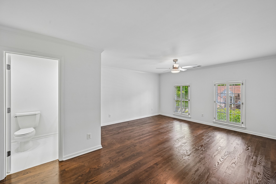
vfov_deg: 81.2
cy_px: 92
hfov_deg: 104.3
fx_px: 107
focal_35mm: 14
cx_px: 138
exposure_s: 1/15
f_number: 8
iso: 125
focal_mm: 14
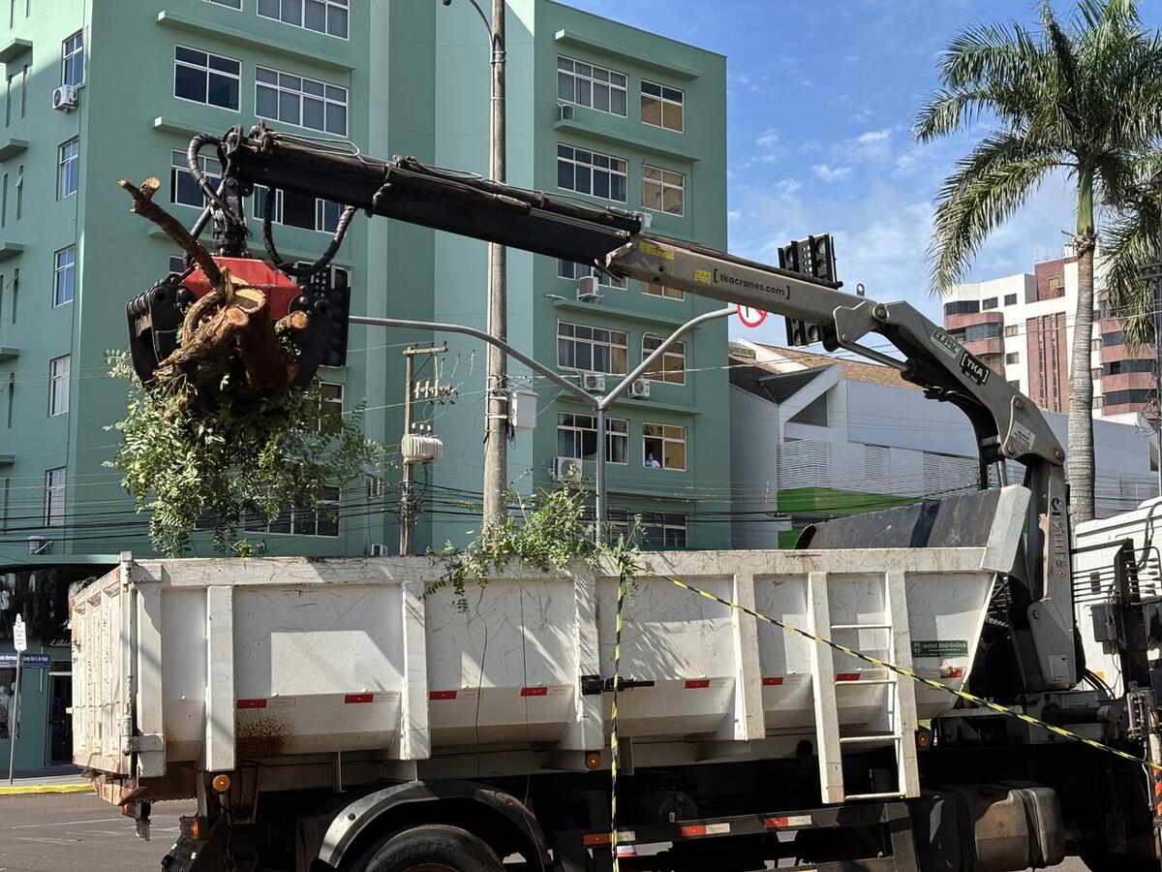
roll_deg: +0.0
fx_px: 1746
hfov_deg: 36.8
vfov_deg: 28.0
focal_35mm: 52
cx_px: 581
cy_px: 436
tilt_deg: +7.8
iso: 40
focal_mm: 5.96
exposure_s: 1/1592
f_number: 1.6
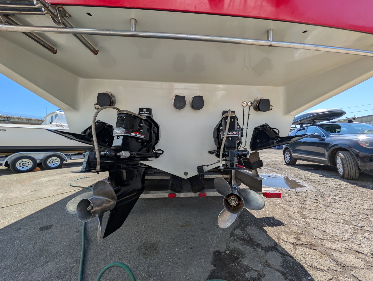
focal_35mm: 12
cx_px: 186
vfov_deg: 94.6
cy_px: 140
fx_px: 129
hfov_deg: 110.5
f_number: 1.7
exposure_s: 1/1718
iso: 46
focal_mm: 2.02
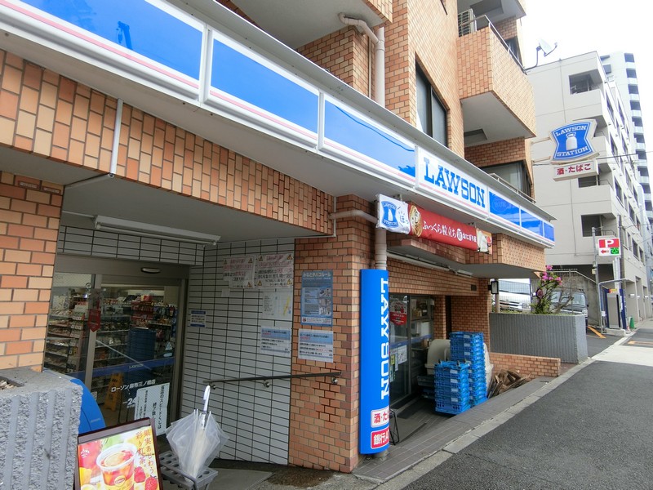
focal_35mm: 19
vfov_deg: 68.7
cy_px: 245
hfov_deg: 84.7
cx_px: 326
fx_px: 358
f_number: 2.7
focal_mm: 4.06
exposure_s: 1/200
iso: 80
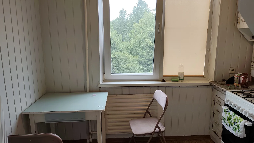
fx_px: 175
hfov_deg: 71.9
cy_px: 70
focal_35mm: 26
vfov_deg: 44.4
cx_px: 131
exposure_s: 1/105
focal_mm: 6.19
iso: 50
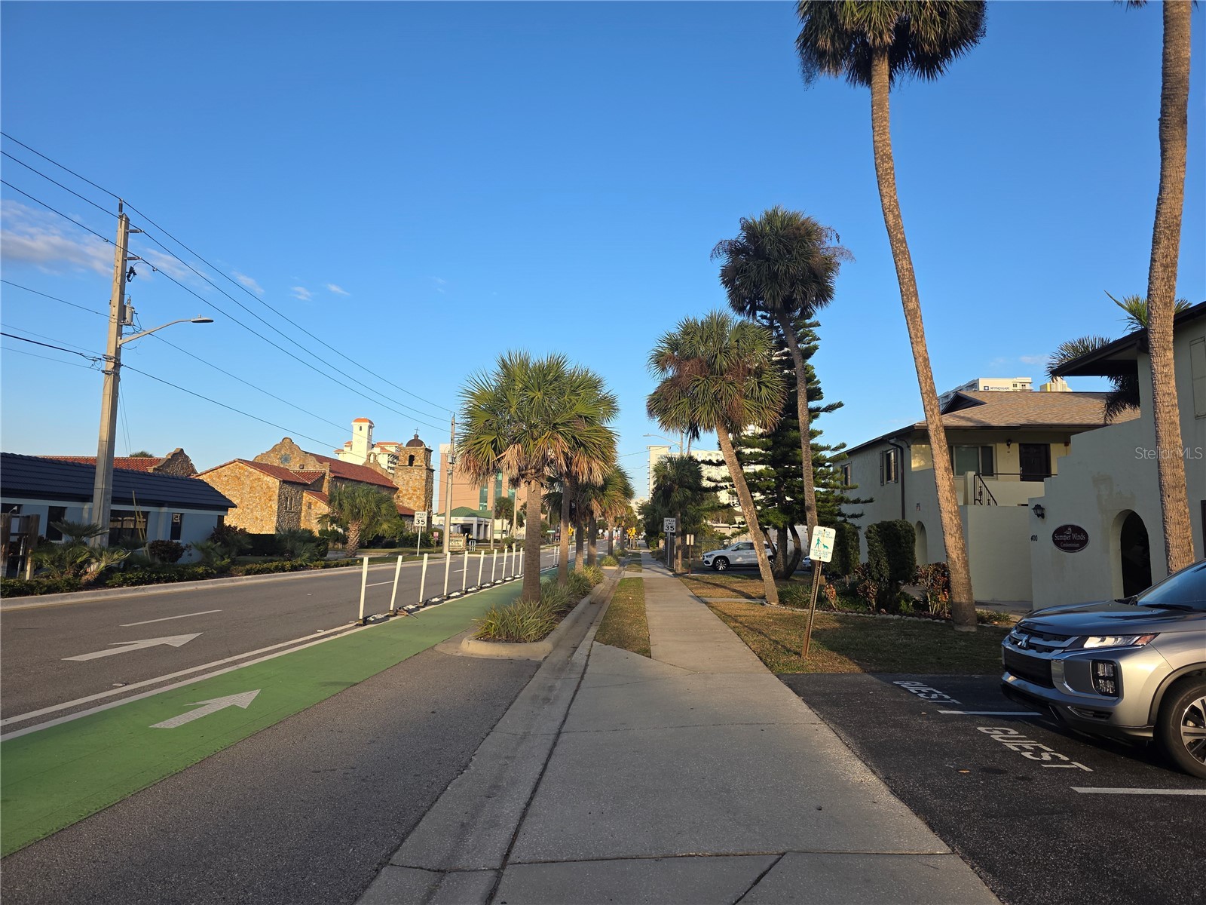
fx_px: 801
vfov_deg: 58.9
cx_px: 603
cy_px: 452
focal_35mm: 23
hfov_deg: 73.9
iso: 12
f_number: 1.7
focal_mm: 6.3
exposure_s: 1/437
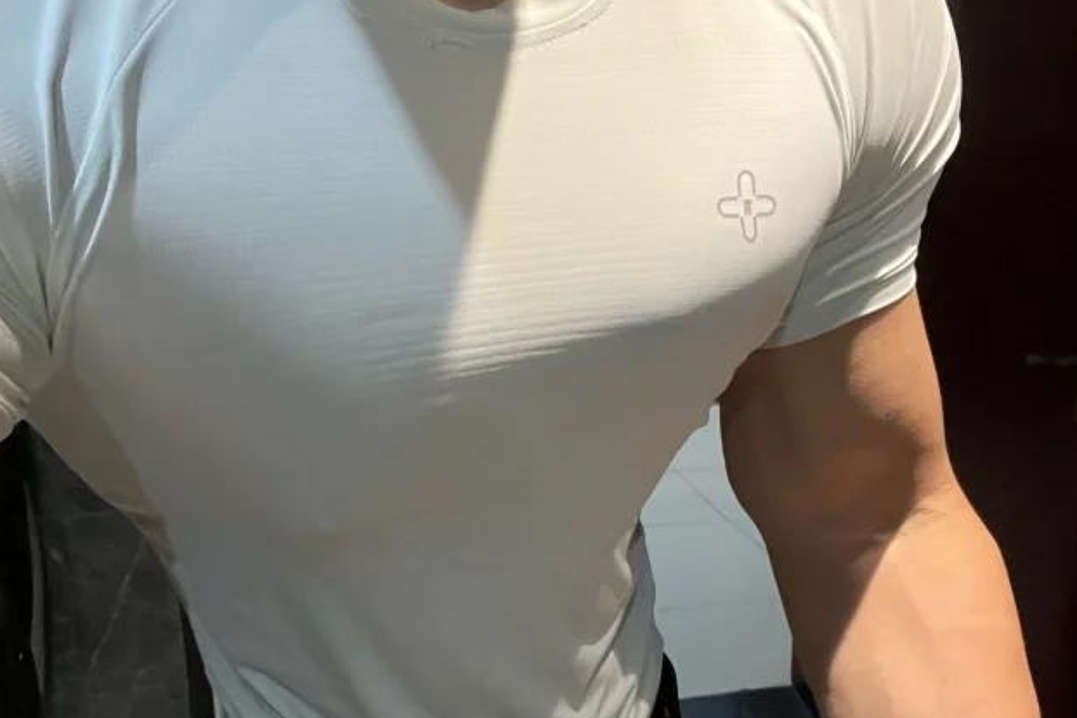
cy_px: 531
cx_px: 538
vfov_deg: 28.3
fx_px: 1406
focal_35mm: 47
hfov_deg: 41.9
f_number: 1.5
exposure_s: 1/60
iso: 125
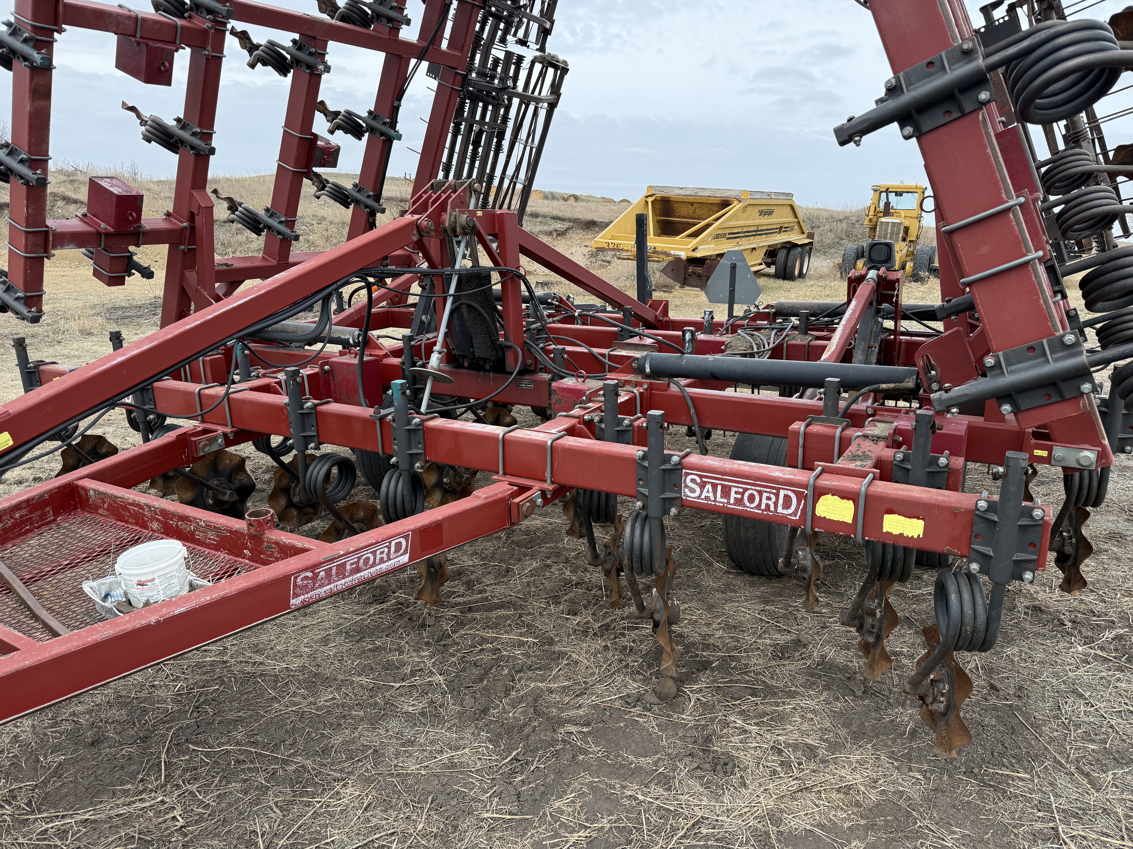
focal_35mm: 24
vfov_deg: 56.8
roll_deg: -2.7
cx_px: 566
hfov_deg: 71.6
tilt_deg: -11.9
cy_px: 424
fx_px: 786
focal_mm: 6.76
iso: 100
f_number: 1.78
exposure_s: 1/1770
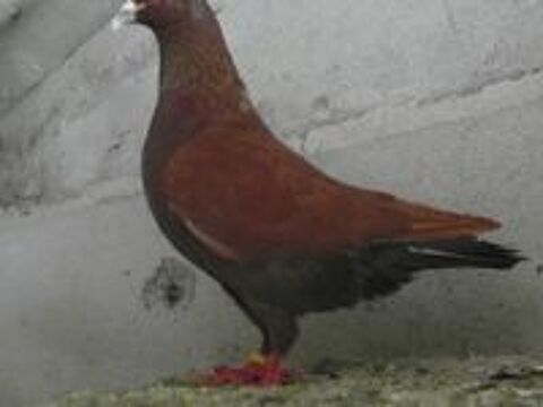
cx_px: 272
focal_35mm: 41
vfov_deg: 35.1
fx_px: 643
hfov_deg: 45.8
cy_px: 204
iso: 800
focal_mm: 6.8
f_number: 3.6
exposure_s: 1/8
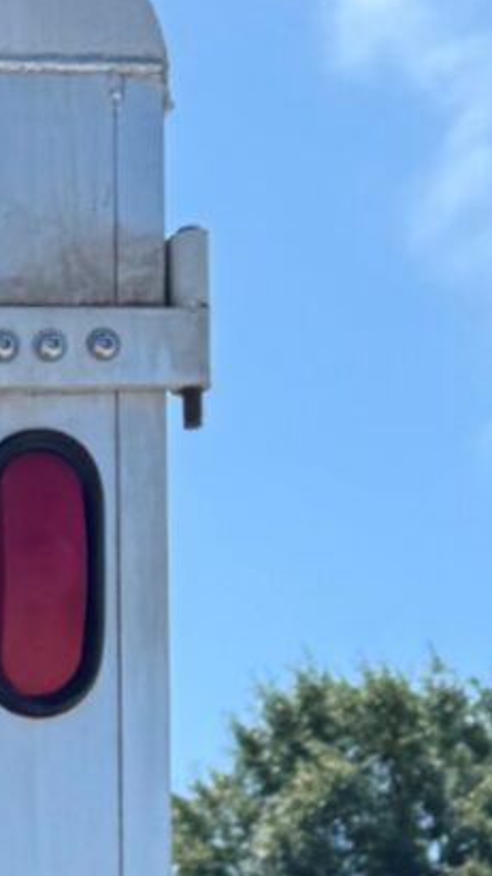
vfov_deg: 11.7
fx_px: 3783
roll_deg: +0.0
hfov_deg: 6.2
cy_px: 1831
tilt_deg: -0.4
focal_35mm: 163
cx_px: -1438
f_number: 1.78
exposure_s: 1/3802
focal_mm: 6.76
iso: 80
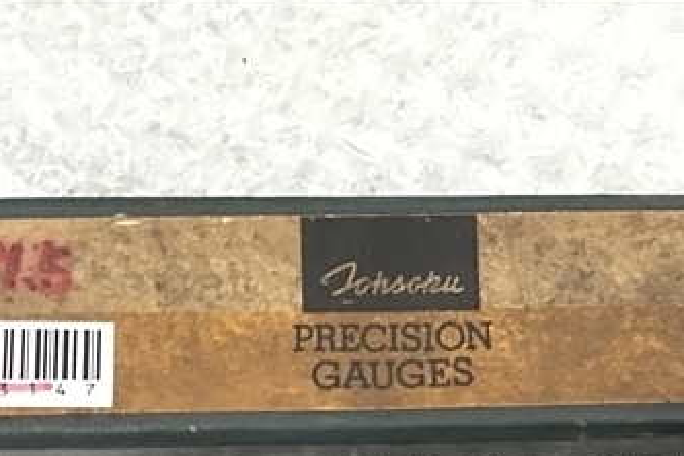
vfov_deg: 22.9
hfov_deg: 35.6
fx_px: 1064
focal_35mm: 56
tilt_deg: -81.6
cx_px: 357
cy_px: 485
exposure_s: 1/15
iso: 80
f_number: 1.8
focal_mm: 3.99
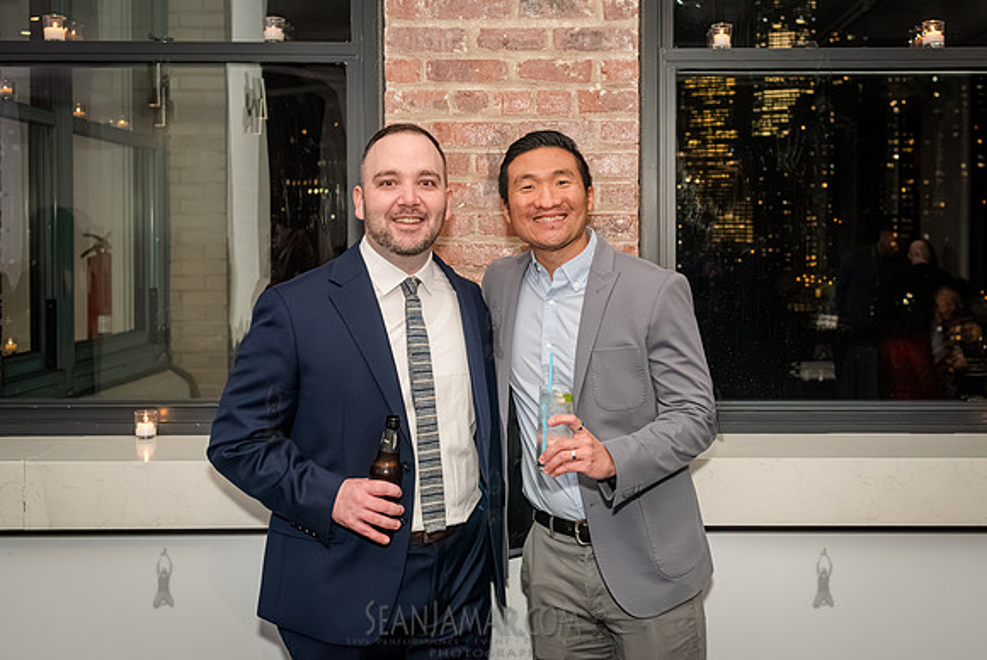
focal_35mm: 42
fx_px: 1151
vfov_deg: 31.9
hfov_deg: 46.2
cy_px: 270
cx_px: 586
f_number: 5
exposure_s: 1/400
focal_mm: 35
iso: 8000
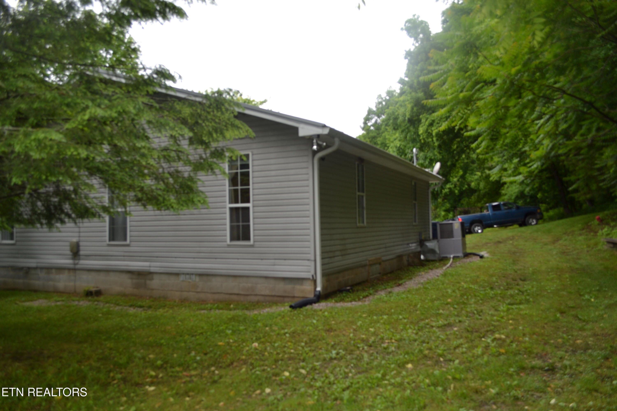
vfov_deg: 47.9
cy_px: 206
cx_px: 308
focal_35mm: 27
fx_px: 463
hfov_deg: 67.4
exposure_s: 1/200
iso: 100
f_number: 4.5
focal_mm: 18
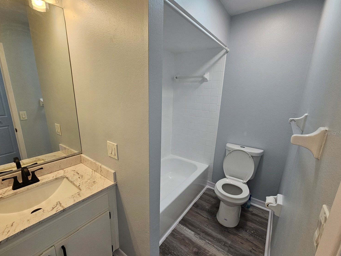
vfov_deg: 85.6
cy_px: 133
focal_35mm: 14
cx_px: 163
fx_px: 138
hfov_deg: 102.0
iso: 64
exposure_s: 1/120
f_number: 2.2
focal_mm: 2.2
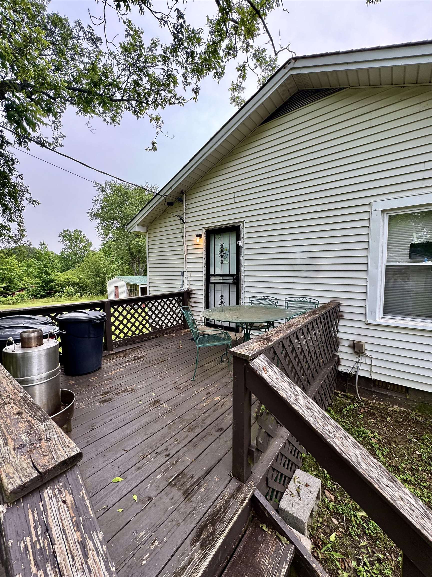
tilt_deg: -3.9
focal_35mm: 14
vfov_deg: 102.1
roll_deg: +1.0
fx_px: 233
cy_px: 288
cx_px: 216
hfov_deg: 85.7
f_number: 2.2
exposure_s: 1/99
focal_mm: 2.22
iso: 50
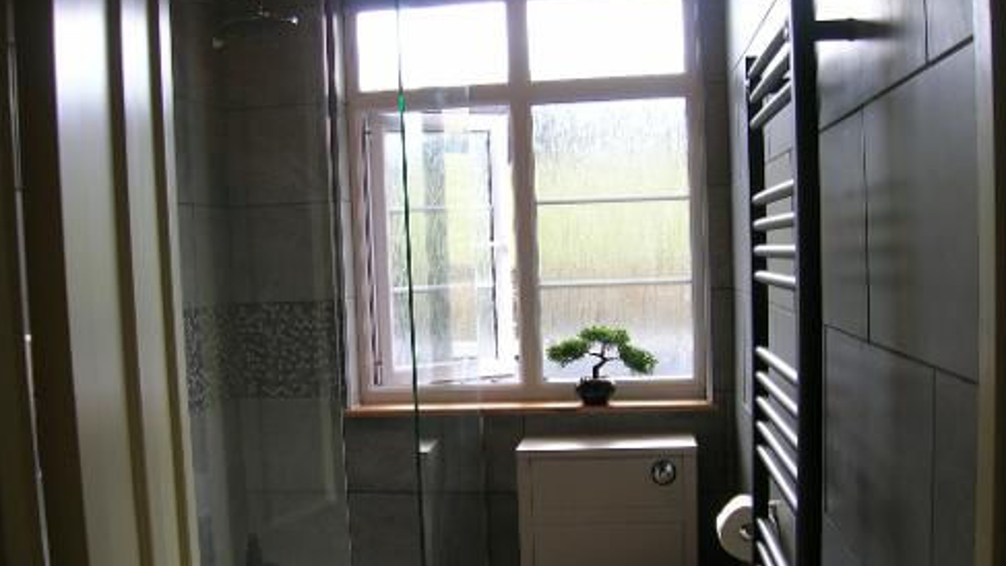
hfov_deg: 52.8
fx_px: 1014
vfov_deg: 31.1
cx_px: 498
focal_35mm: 38
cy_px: 342
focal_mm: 5.7
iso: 50
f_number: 2.9
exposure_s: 1/40.4
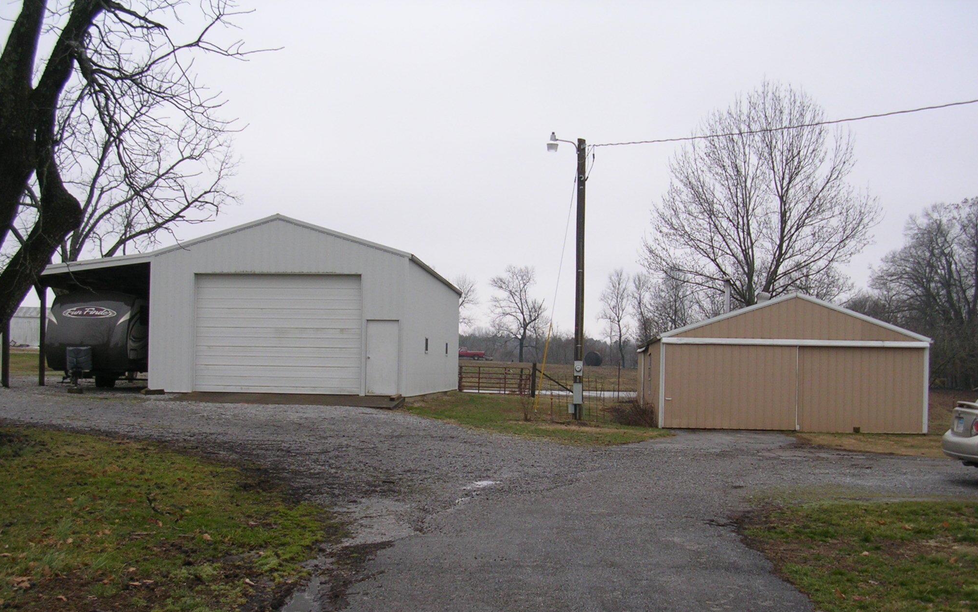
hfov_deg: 48.2
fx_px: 1093
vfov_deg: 31.2
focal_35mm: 41
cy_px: 365
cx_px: 487
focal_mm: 5.8
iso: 50
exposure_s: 1/200
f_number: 2.8
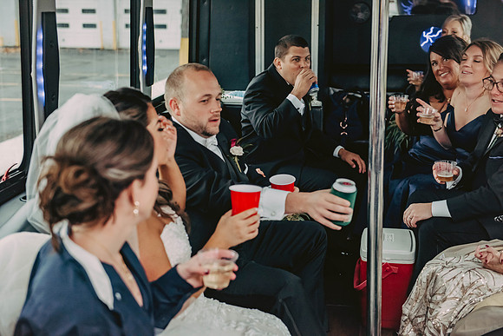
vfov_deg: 23.4
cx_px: 252
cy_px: 168
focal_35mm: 58
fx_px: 811
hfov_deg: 34.5
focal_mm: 58
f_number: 3.2
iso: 2000
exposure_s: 1/250
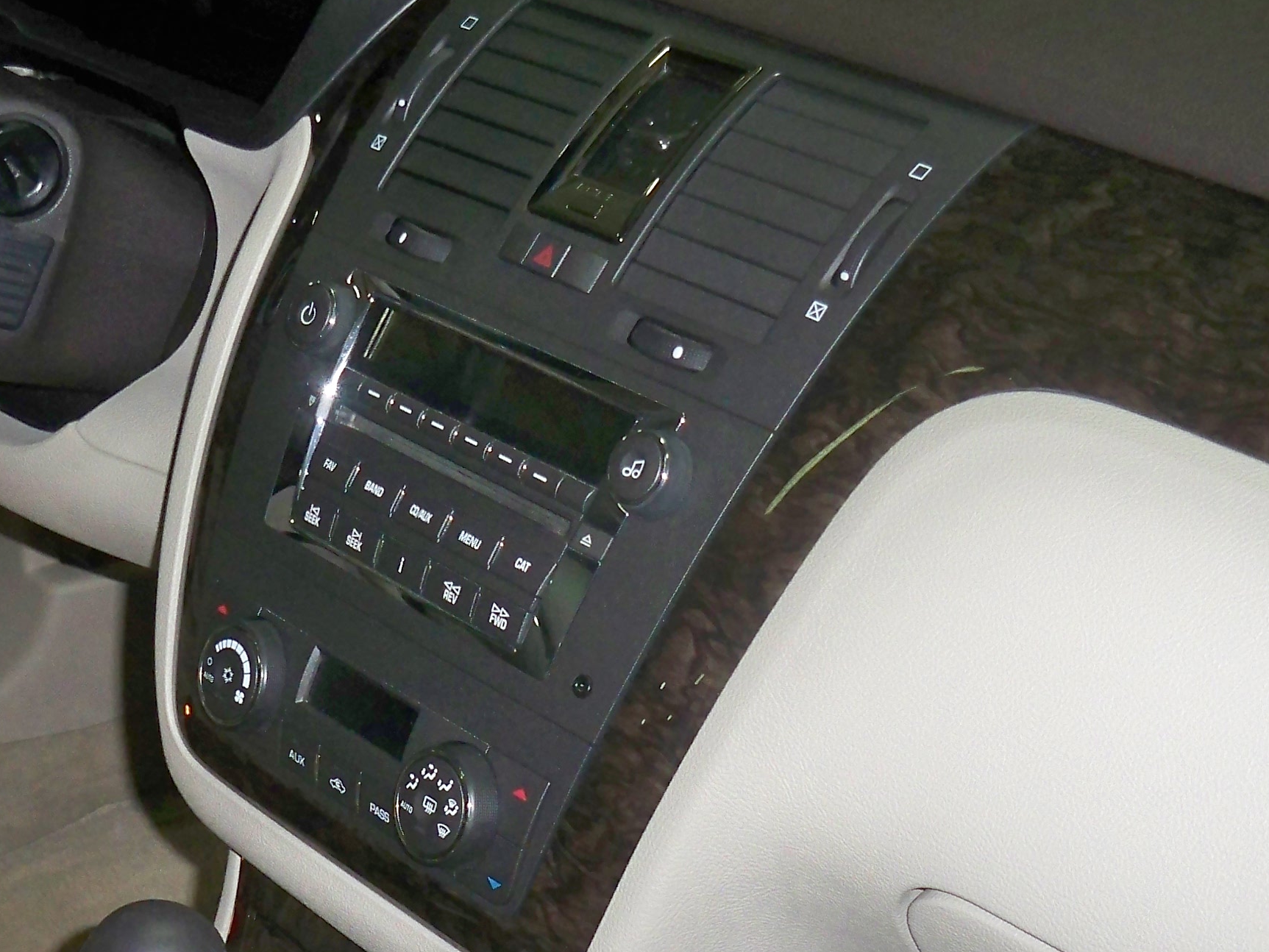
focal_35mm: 74
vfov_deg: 19.8
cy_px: 645
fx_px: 2713
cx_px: 369
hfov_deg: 26.1
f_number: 3.1
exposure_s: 1/60
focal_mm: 6.3
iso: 200
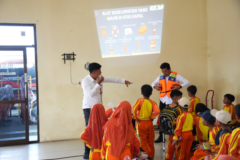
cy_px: 80
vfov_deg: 31.9
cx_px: 120
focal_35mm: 42
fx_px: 280
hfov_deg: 46.4
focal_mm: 28
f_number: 2.8
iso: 6400
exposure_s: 1/500
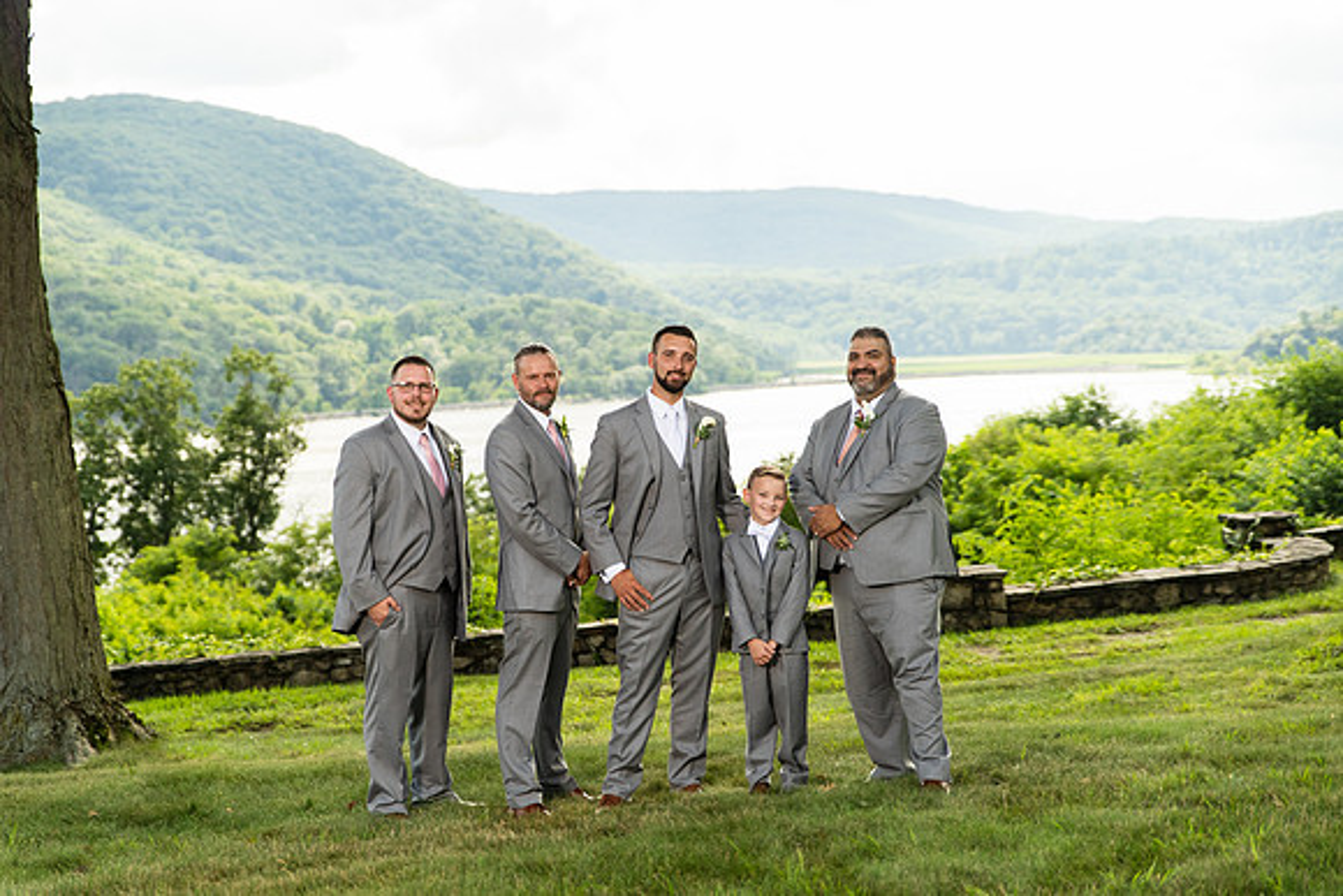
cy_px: 448
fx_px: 2351
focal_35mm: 63
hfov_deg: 31.9
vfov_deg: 21.6
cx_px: 672
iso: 1000
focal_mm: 63
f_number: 2.8
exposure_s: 1/4000
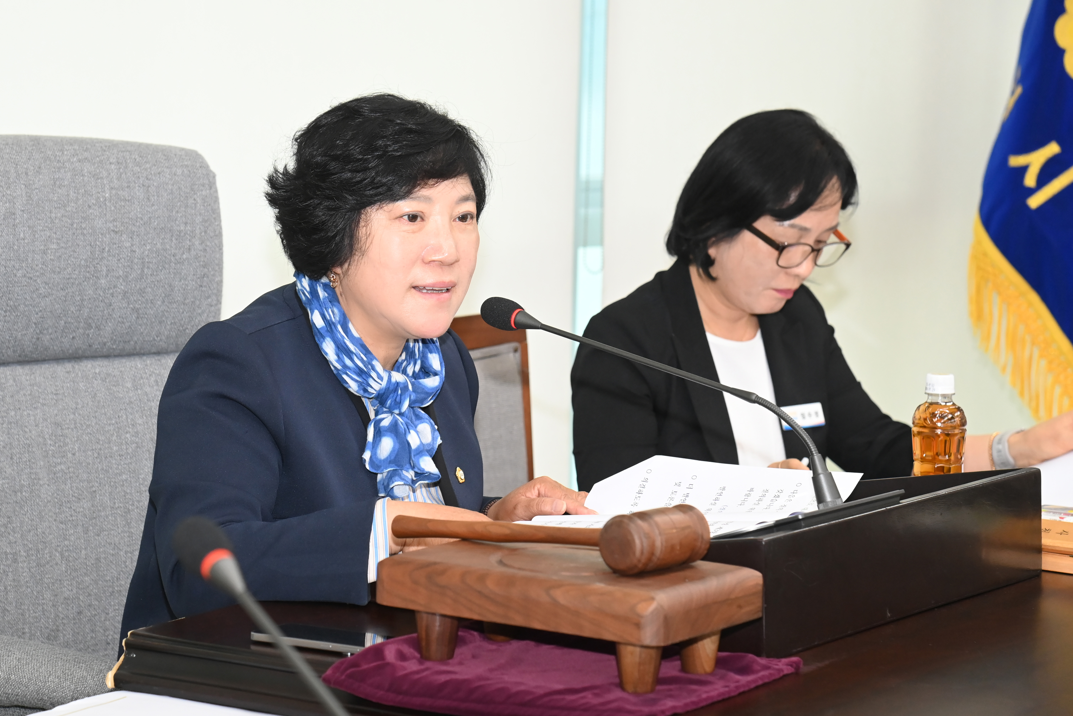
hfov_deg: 22.1
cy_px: 358
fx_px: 2742
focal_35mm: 92
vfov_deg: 14.9
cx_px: 536
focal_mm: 92
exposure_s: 1/250
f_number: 6.3
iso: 3200
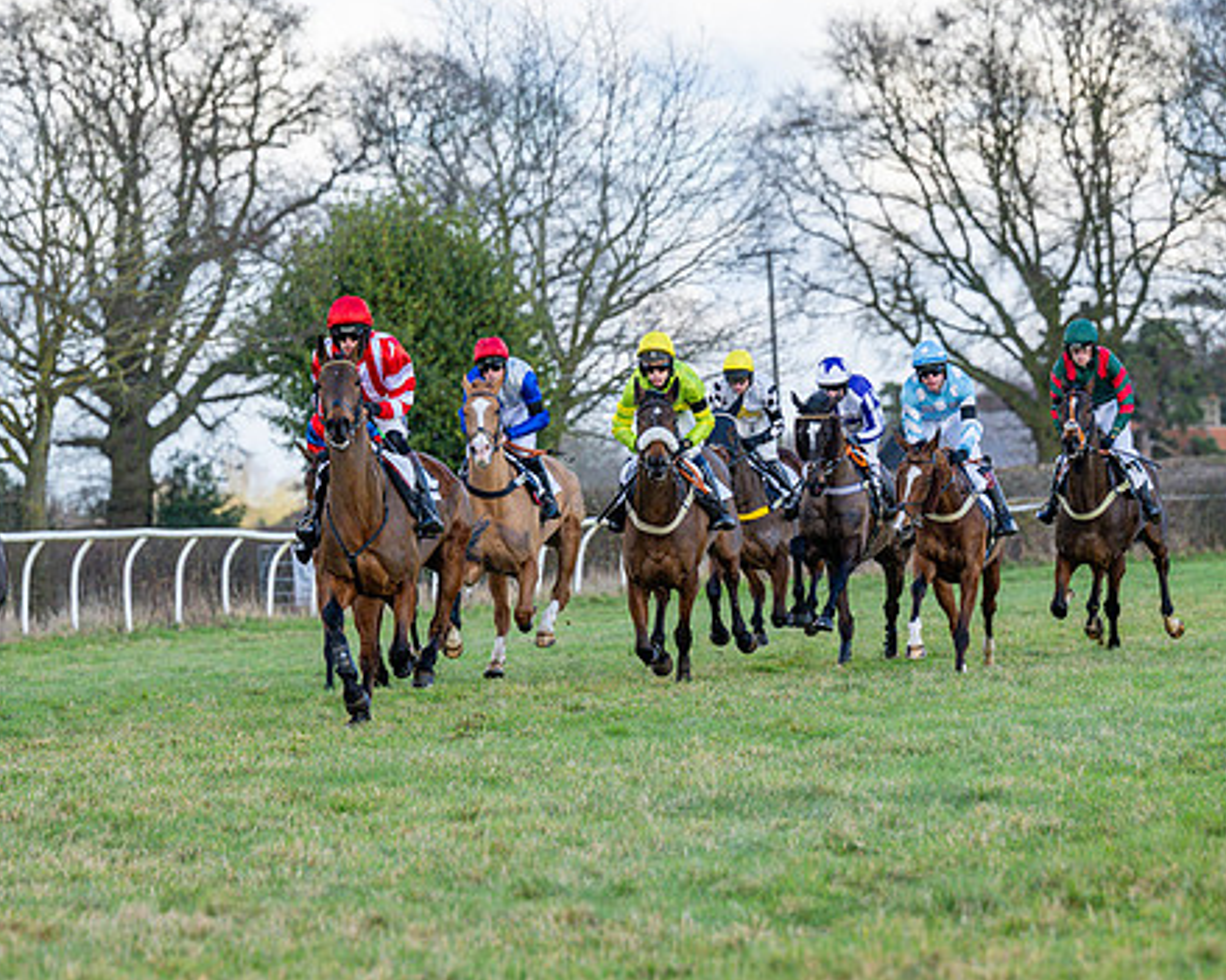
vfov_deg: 6.1
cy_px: 490
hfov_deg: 7.6
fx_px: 9214
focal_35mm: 254
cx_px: 359
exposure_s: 1/1600
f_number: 4
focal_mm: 140
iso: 500
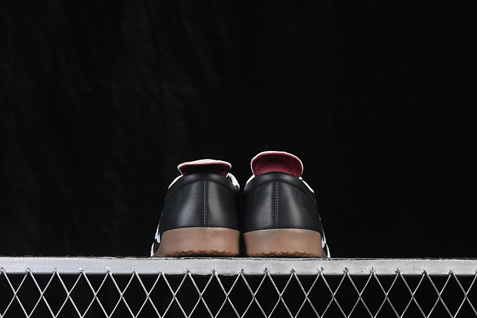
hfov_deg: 27.0
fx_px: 994
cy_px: 159
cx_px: 238
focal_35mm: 75
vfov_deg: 18.2
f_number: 6.3
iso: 160
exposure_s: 1/60
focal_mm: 50
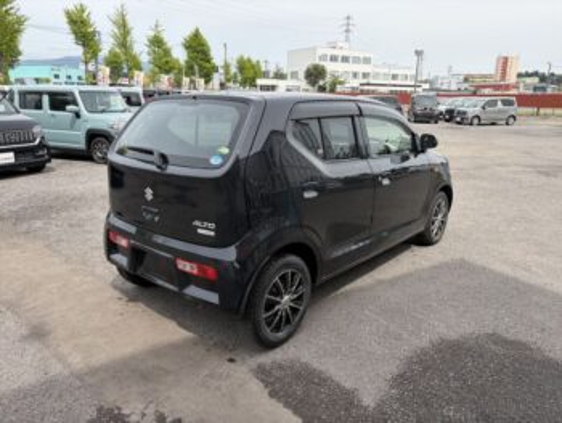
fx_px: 422
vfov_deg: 53.1
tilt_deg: -15.6
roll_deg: +0.4
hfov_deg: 67.3
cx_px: 281
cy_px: 212
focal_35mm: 26
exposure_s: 1/1587
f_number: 1.6
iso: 50
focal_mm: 5.96
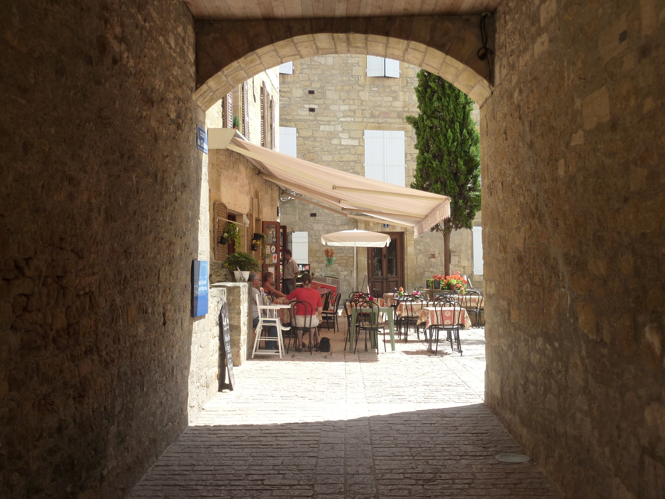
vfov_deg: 36.0
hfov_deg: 46.8
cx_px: 332
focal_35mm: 40
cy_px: 250
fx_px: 768
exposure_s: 1/250
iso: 125
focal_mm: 6.5
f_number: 4
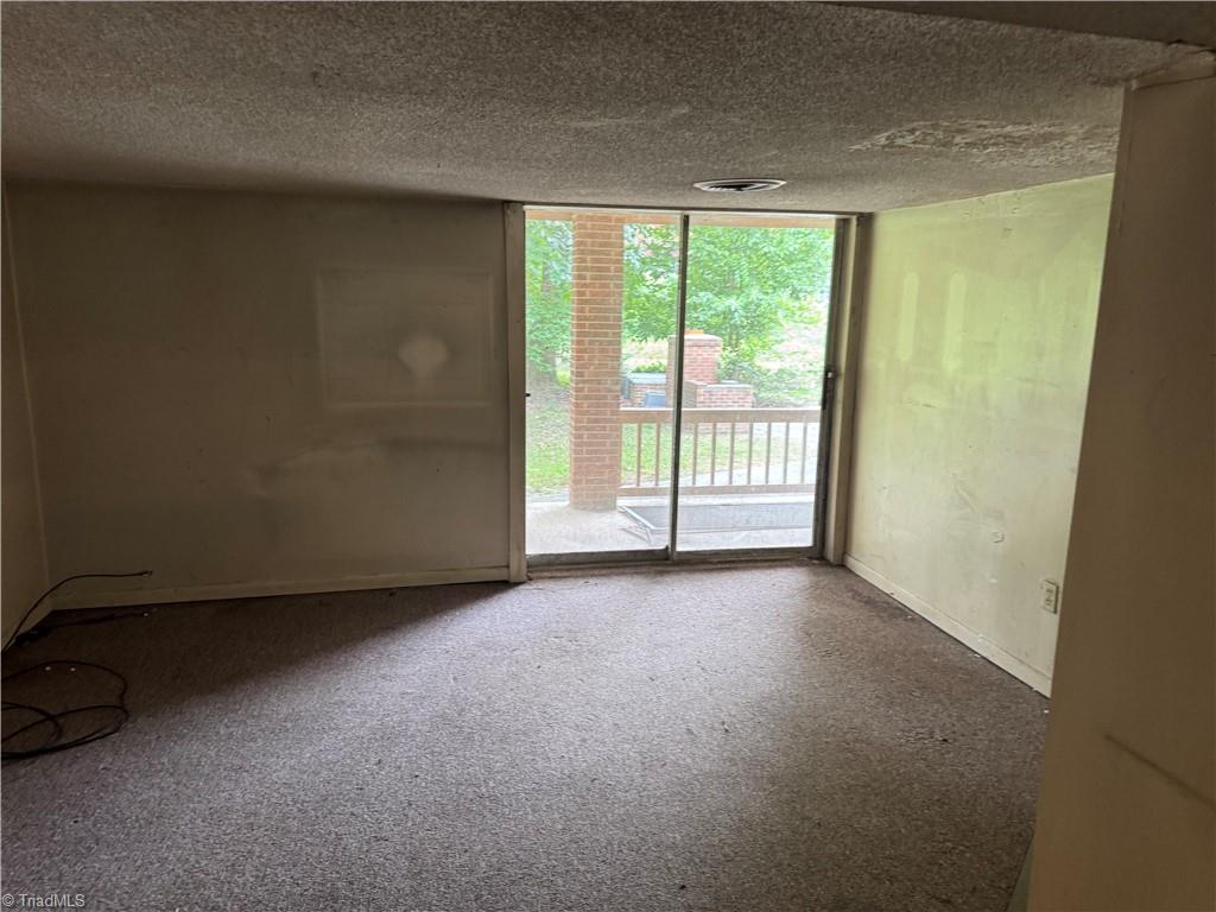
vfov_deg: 56.8
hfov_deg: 71.6
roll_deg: -1.6
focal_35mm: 24
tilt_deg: -12.6
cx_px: 608
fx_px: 843
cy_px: 456
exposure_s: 1/90
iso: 200
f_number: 1.78
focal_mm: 6.76
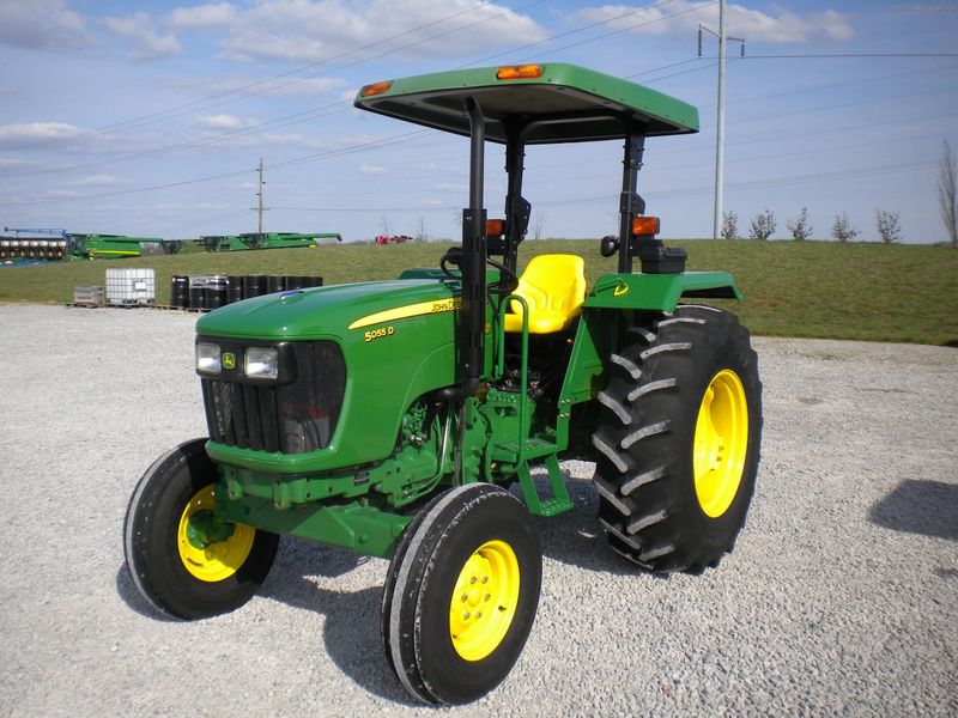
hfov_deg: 52.6
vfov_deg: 40.7
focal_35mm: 35
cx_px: 479
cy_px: 359
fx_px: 969
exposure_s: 1/900
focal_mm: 6.3
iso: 80
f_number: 4.6
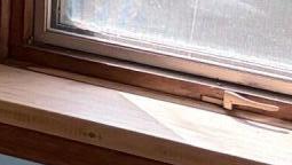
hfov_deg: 8.9
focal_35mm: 222
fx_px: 1720
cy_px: -406
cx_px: -377
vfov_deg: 5.1
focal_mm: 5.96
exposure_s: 1/200
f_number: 1.6
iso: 40
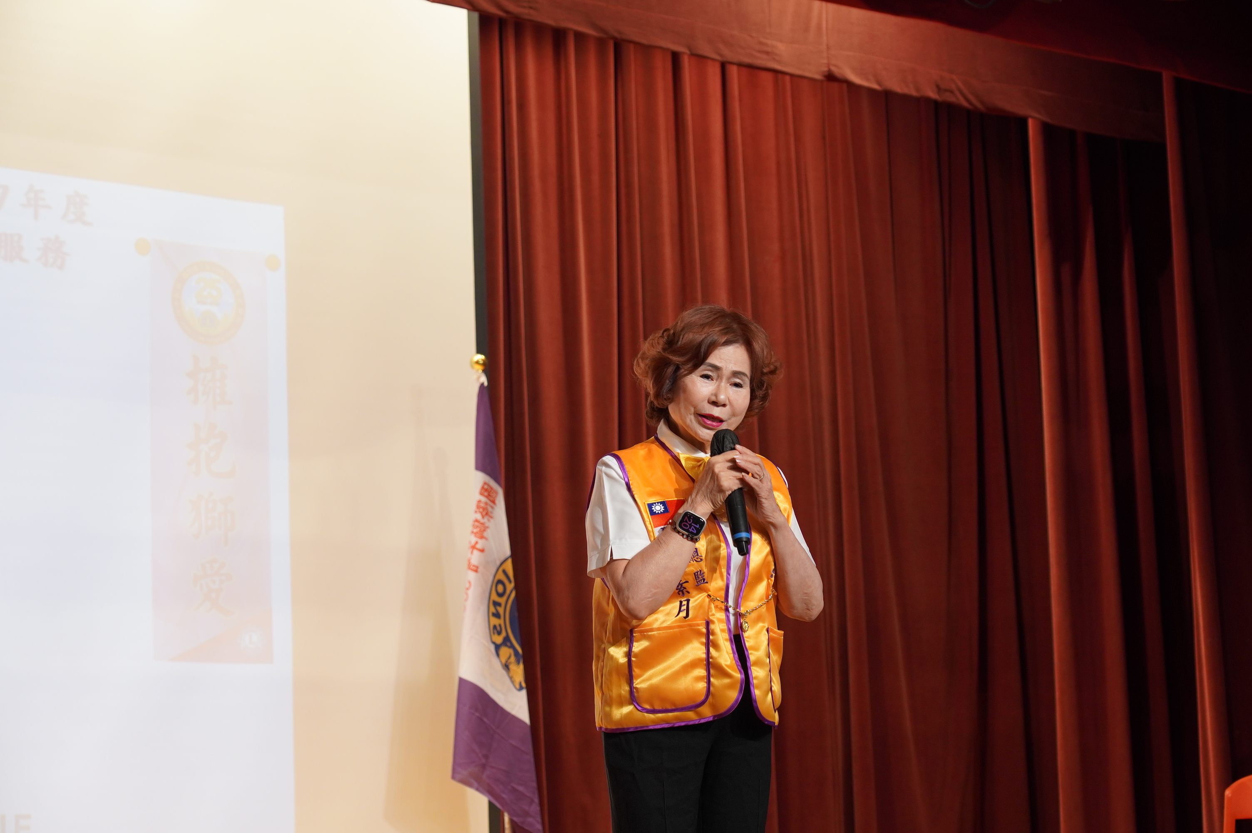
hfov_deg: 25.1
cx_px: 626
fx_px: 2814
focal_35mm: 81
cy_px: 416
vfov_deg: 16.8
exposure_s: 1/160
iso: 640
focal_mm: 54
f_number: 4
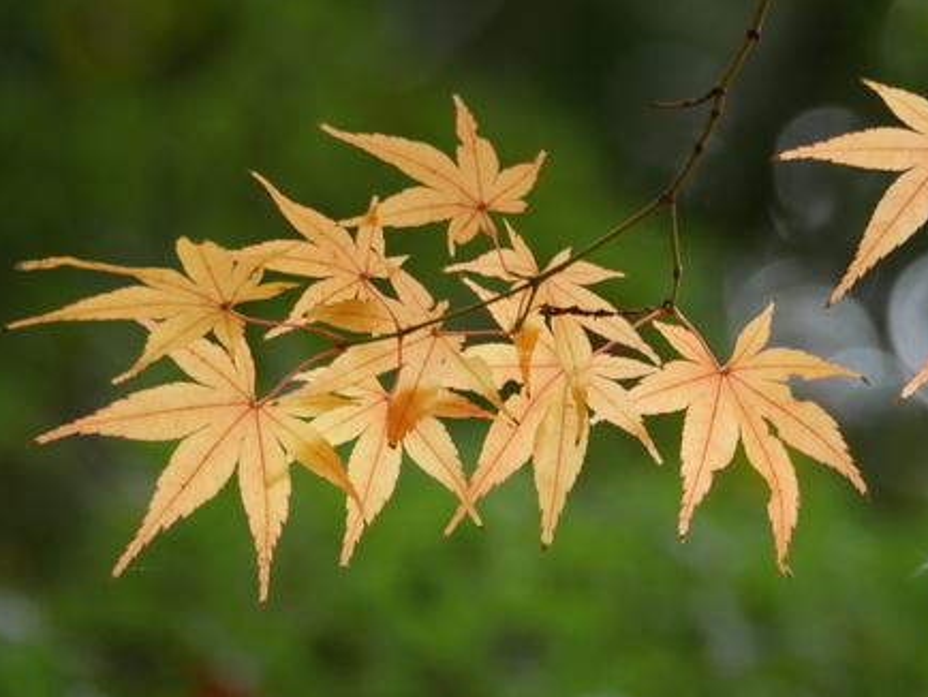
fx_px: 22263
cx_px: 599
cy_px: 341
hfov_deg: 2.4
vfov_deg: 1.8
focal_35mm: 830
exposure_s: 1/100
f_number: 6.7
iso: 800
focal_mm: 300
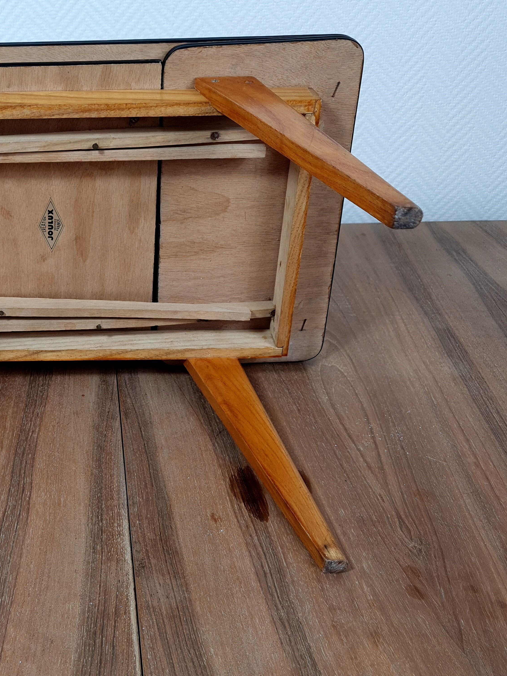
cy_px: 336
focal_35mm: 35
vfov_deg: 52.6
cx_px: 56
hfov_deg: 38.1
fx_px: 684
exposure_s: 1/50
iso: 50
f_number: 1.8
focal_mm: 5.4
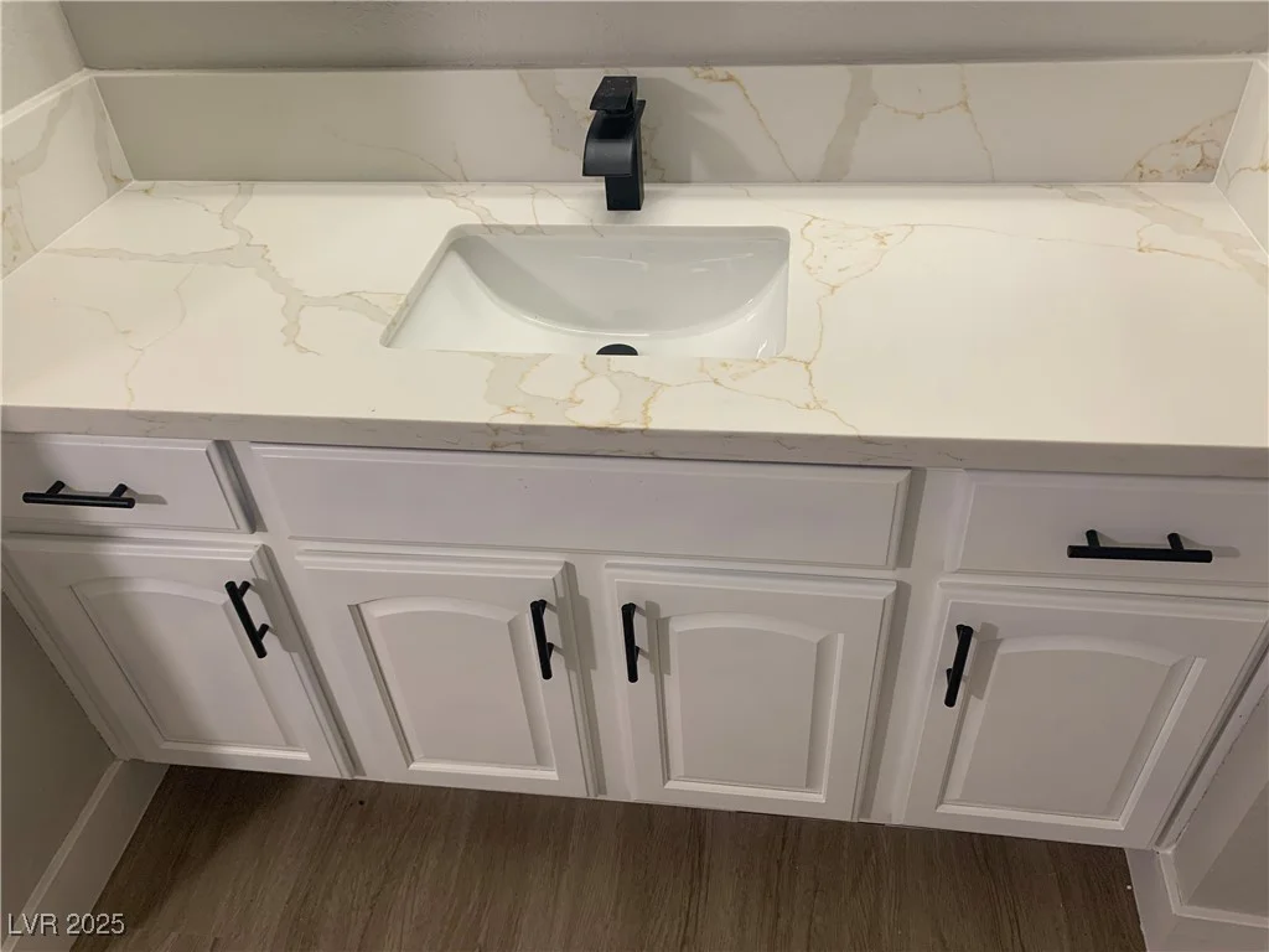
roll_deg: +3.2
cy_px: 476
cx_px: 634
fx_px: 953
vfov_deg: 53.1
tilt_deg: -39.8
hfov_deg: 67.3
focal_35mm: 26
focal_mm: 4.25
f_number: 1.8
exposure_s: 1/61
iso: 100
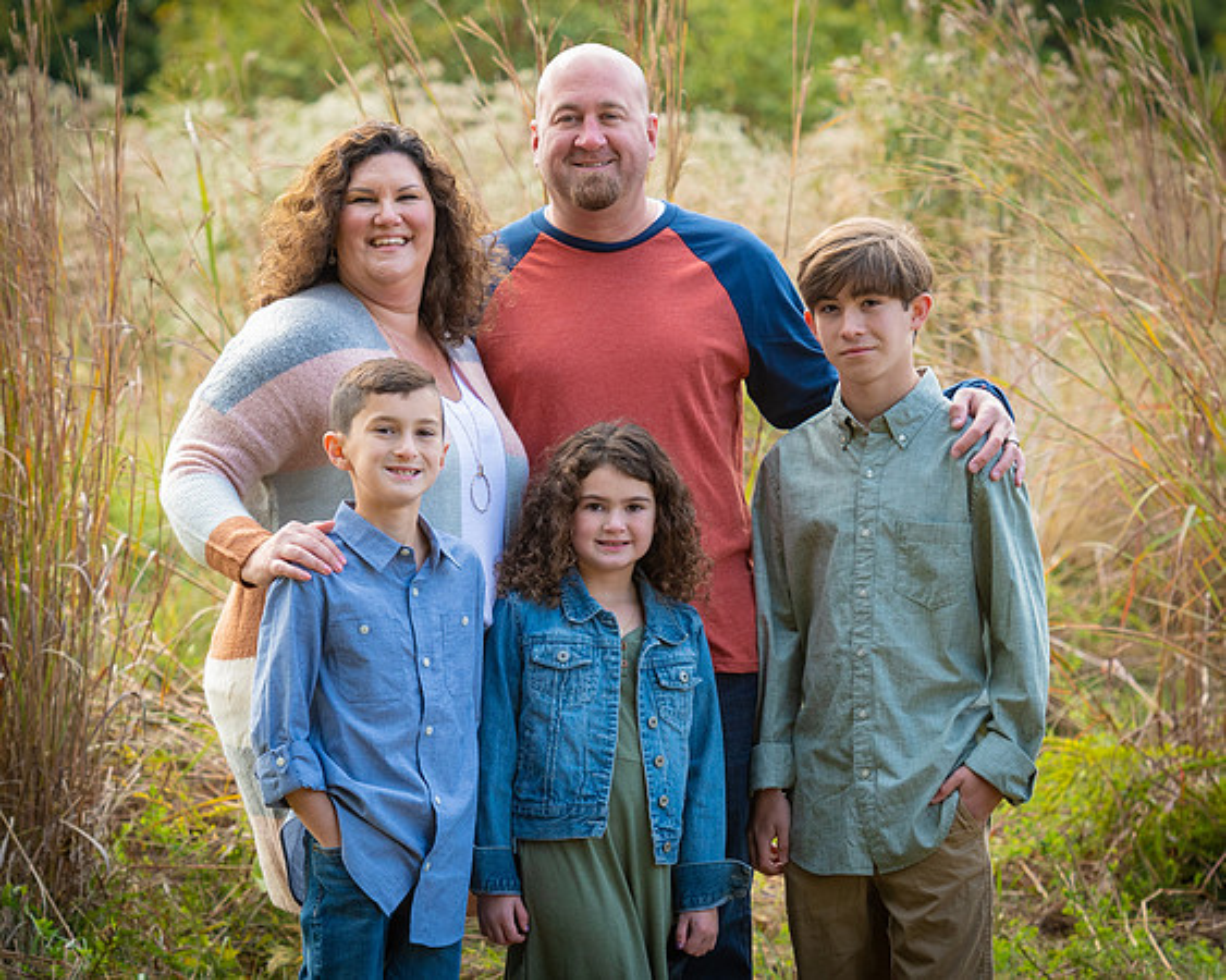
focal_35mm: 238
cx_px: 616
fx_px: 8621
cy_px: 494
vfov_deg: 6.5
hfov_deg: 8.1
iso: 320
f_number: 5.6
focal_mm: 122
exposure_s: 1/250
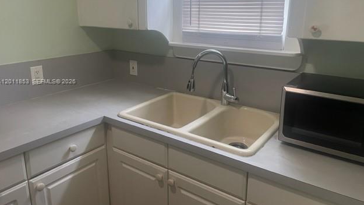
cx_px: 182
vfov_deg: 40.0
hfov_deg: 66.1
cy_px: 82
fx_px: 280
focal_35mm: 29
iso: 125
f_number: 1.6
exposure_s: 1/60
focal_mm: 4.2
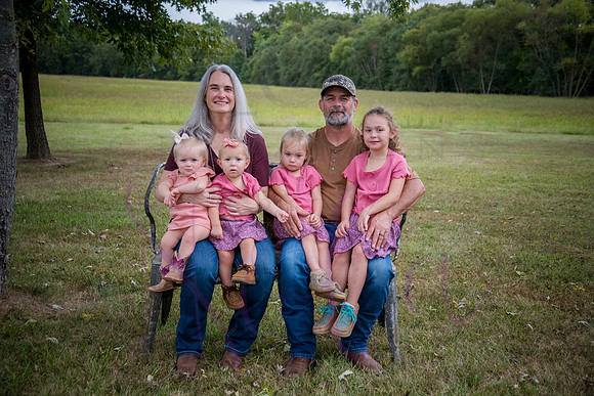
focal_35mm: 44
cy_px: 198
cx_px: 297
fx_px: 726
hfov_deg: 44.5
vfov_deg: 30.5
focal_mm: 44
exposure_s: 1/640
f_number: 4.2
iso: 400
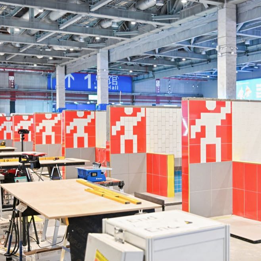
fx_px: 409
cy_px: 130
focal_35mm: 48
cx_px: 167
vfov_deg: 35.4
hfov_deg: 35.1
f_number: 2.8
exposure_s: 1/125
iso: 1600
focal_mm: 37
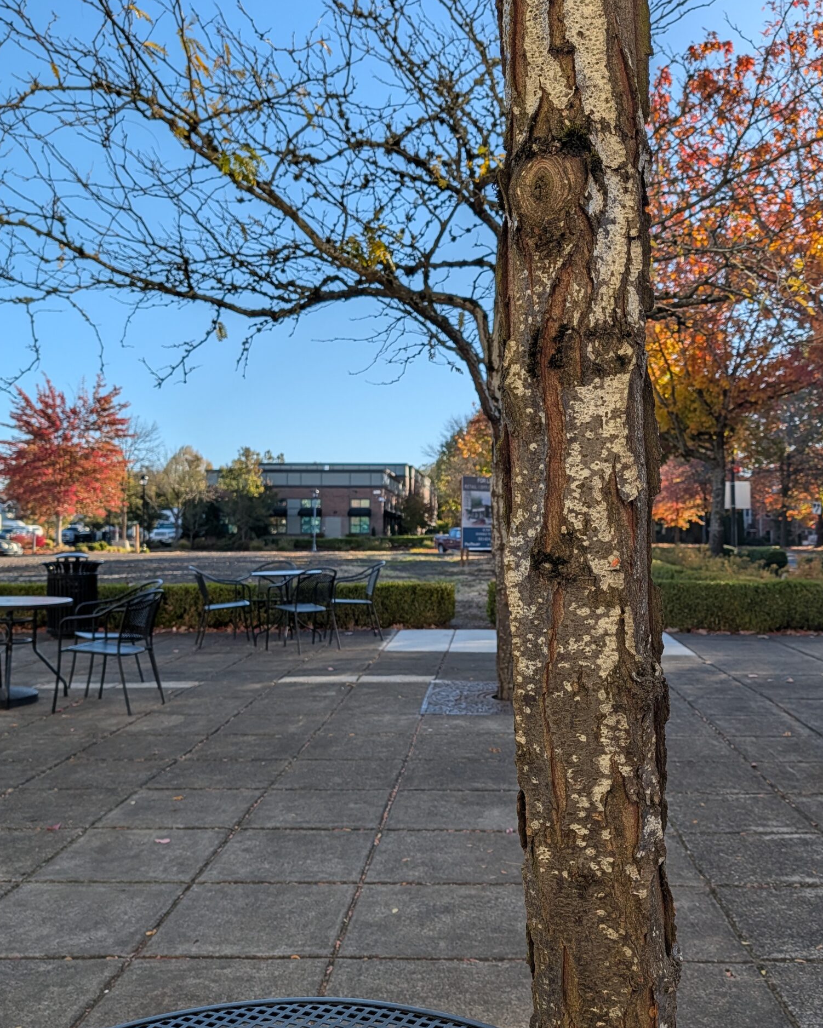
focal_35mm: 32
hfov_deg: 45.5
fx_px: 974
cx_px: 495
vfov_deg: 55.7
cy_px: 516
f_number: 1.68
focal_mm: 6.9
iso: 21
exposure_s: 1/986
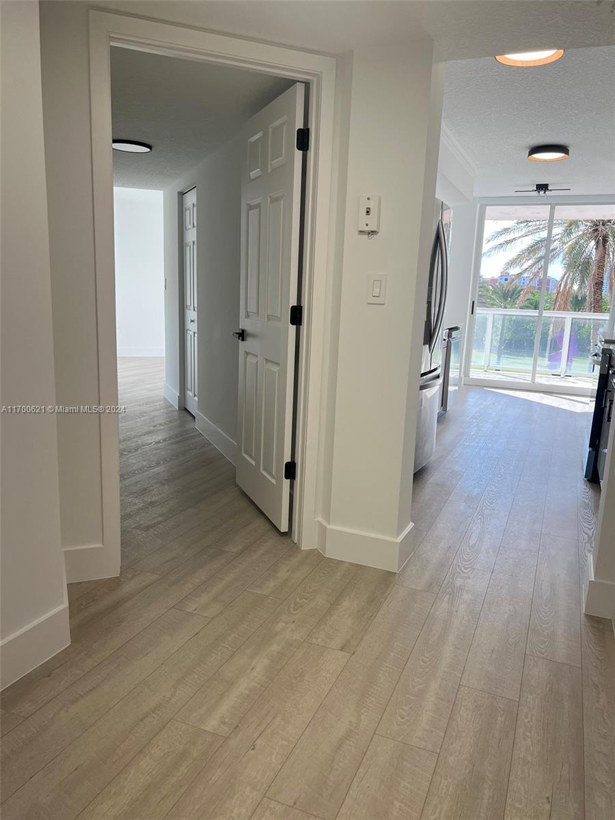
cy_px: 410
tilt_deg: -11.3
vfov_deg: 67.3
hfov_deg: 53.1
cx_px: 308
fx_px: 616
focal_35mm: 26
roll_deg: -2.2
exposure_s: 1/218
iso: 40
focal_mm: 5.7
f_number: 1.5
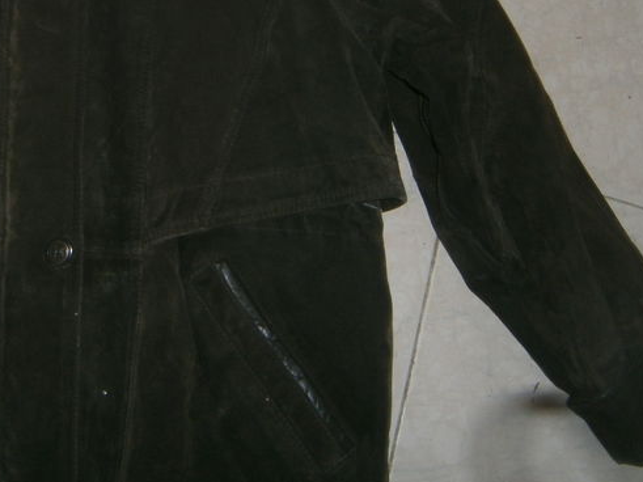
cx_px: 173
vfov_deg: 26.4
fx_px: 984
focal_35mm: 53
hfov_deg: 35.5
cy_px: 29
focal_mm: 4.7
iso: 80
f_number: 2.8
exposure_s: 1/30
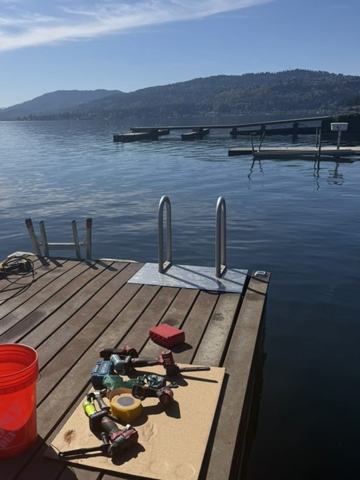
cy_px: 223
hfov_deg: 38.9
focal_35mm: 36
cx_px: 105
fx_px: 499
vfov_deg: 51.3
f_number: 1.78
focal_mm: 6.76
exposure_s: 1/10309
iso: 80
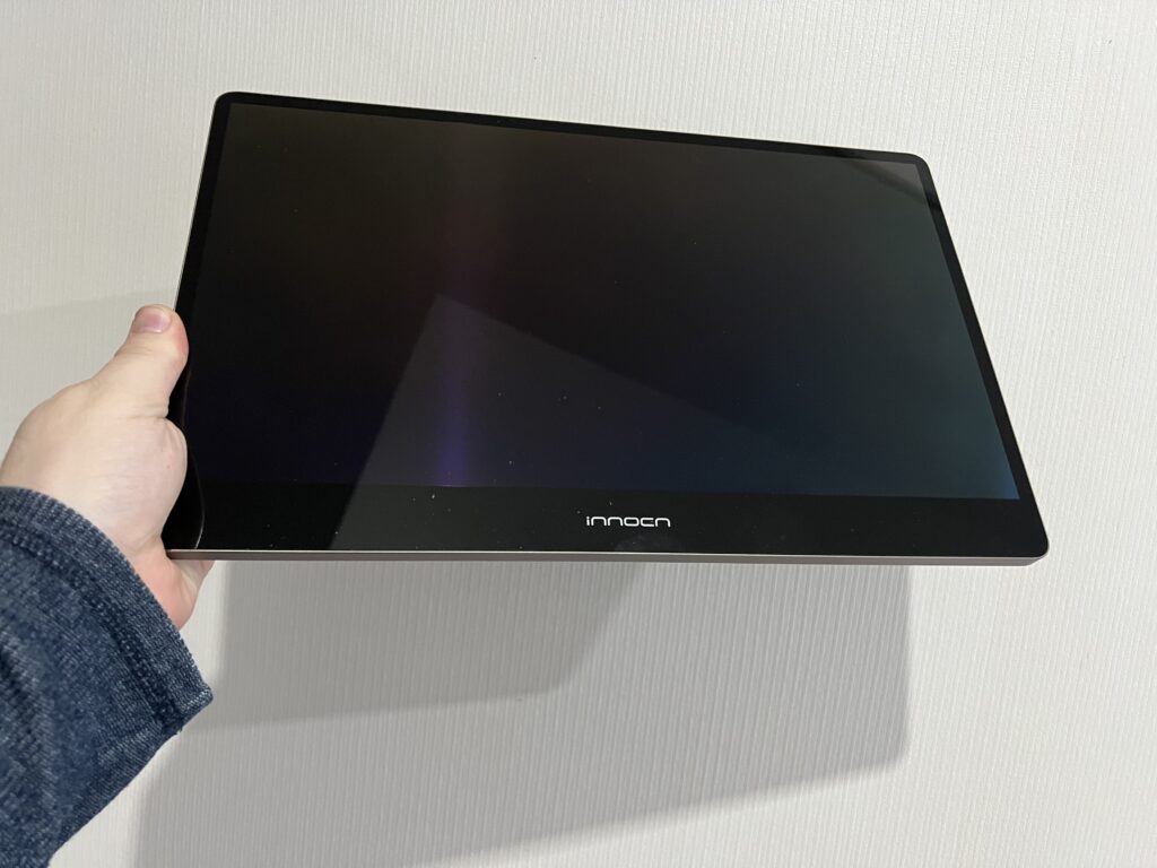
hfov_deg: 67.3
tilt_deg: -8.3
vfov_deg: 53.1
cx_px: 578
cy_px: 434
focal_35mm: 26
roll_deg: -5.6
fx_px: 869
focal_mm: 5.7
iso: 400
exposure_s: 1/50
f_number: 1.5
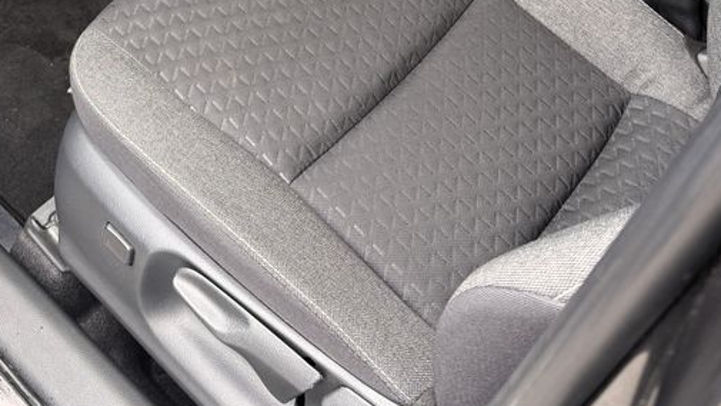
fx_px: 1013
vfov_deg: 19.2
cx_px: 237
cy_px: -237
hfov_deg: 38.7
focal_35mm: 53
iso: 80
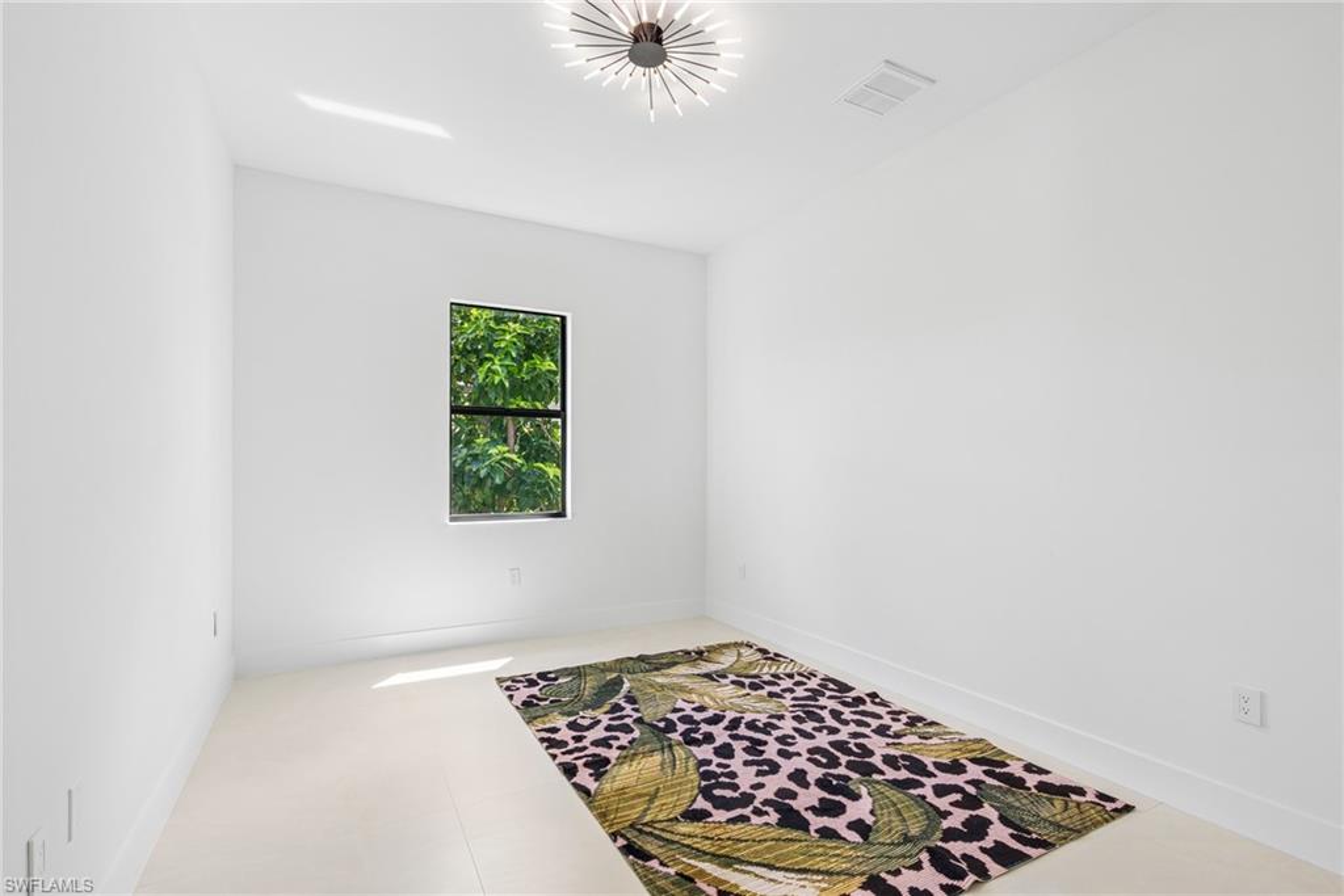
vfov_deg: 73.8
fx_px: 597
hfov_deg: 96.7
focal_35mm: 16
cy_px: 448
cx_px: 672
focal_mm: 16
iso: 125
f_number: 8
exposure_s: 1/15
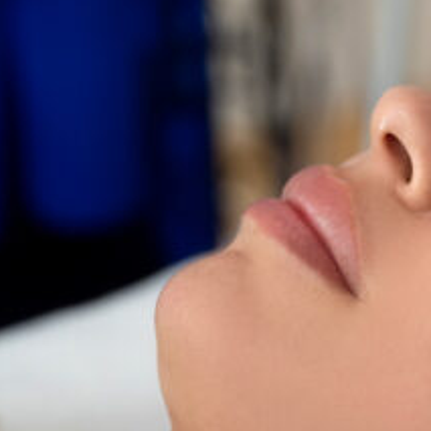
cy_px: 128
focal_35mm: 214
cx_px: 641
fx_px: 3015
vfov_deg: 8.2
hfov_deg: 8.0
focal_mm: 70
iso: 1000
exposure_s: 1/500
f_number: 3.5
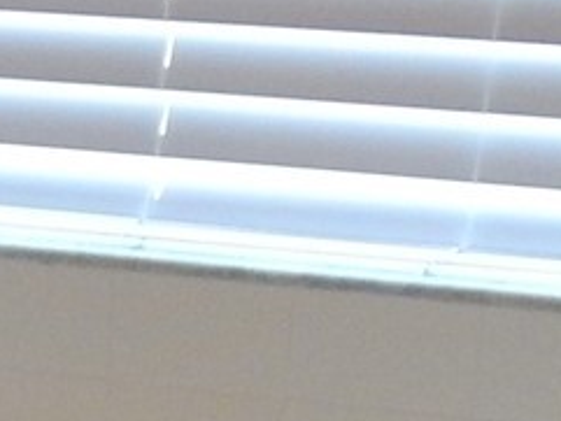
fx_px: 2367
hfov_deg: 13.0
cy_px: 1037
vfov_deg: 9.1
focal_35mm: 146
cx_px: -193
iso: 400
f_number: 3
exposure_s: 1/40
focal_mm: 4
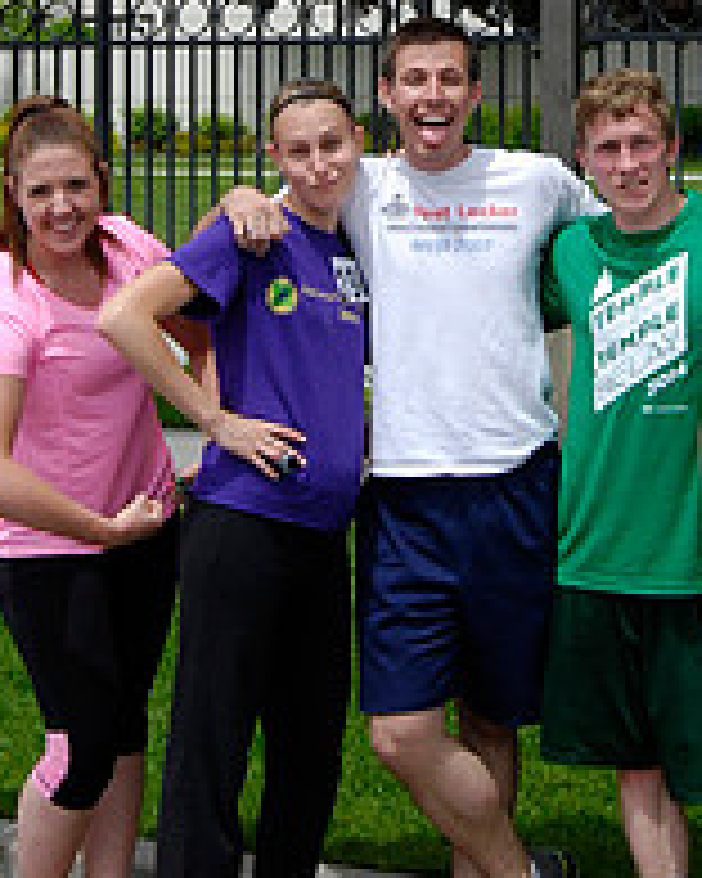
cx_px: 374
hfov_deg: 16.0
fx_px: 2503
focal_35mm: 96
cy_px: -5
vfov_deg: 19.3
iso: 400
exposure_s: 1/640
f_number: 10
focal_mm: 23
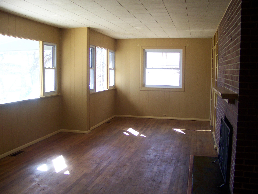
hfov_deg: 51.4
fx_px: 268
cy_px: 97
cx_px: 129
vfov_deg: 39.7
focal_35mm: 36
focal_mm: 5.85
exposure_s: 1/30
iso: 100
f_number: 2.8
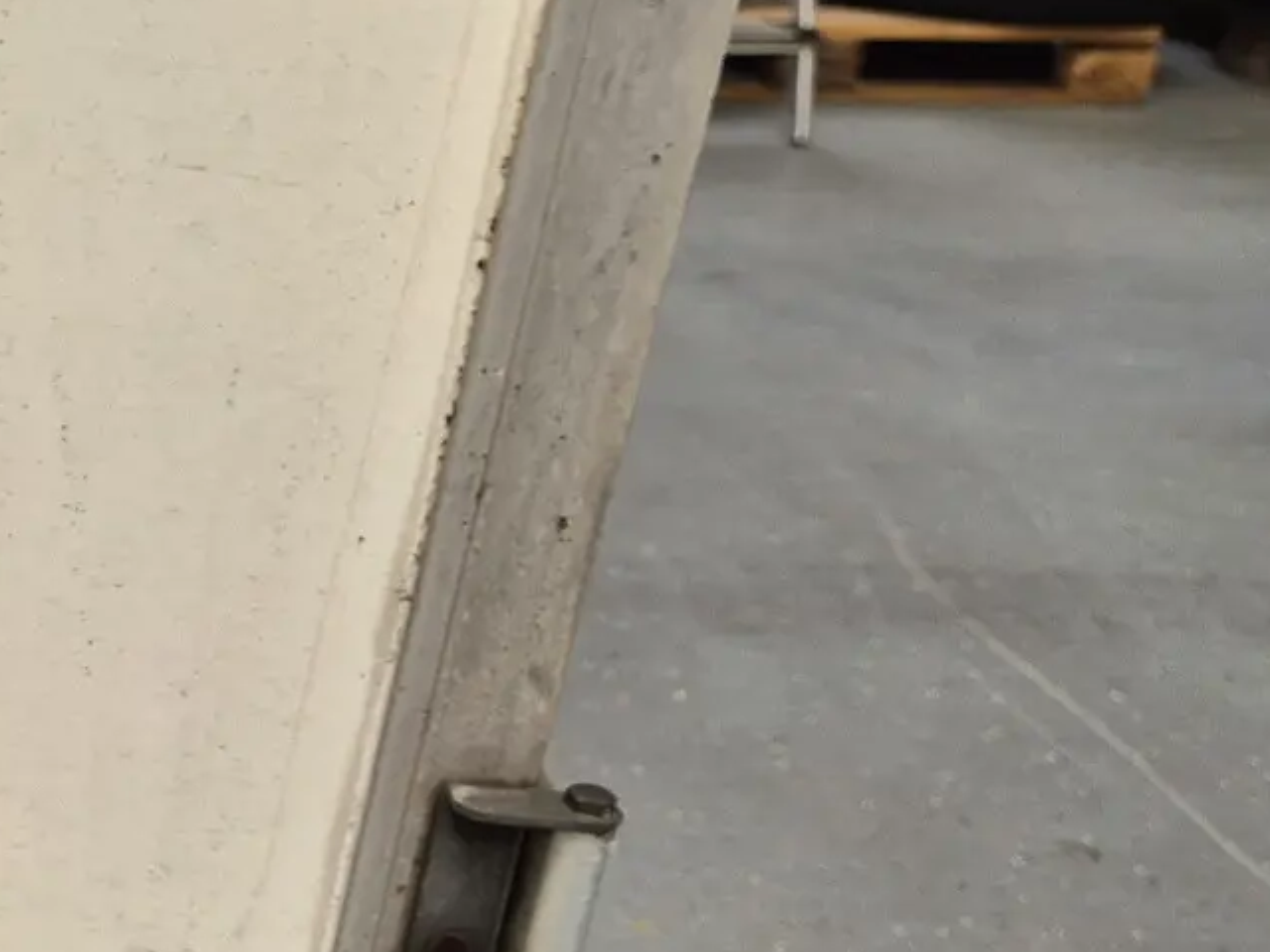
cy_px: 760
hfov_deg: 23.4
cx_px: -562
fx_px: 2531
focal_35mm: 69
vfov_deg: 21.1
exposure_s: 1/180
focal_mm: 5.4
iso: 200
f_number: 1.8
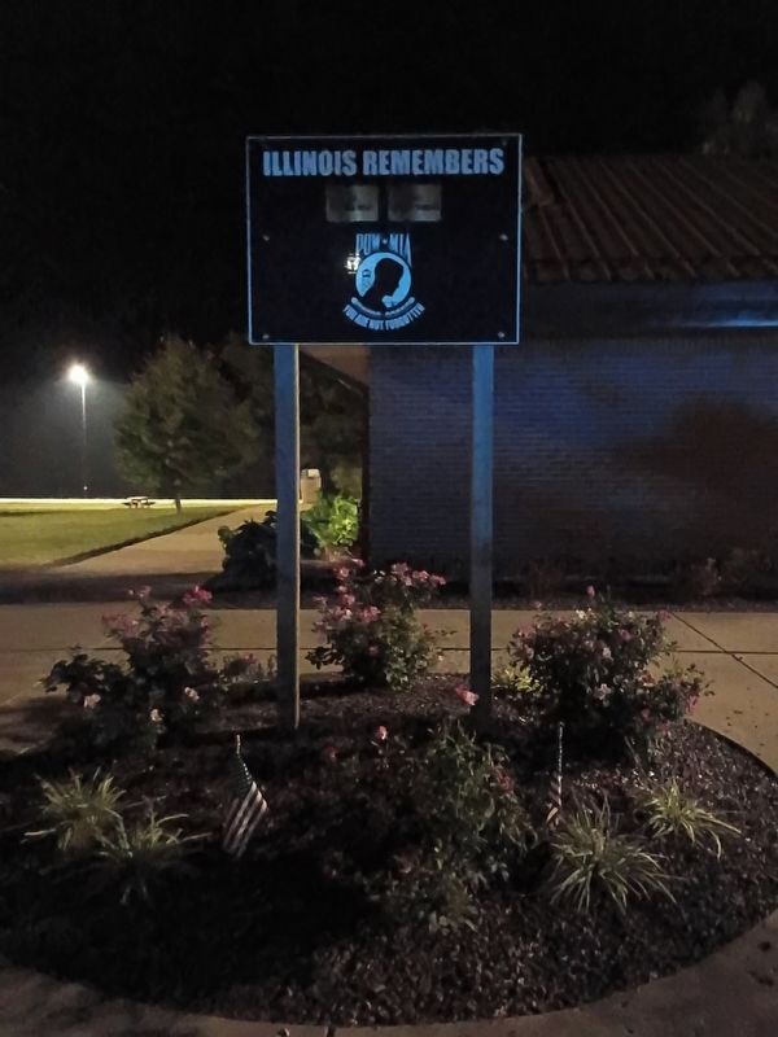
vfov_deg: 61.7
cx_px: 389
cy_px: 518
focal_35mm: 29
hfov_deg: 48.2
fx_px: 869
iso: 19998
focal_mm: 4.27
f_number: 1.8
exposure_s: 1/10
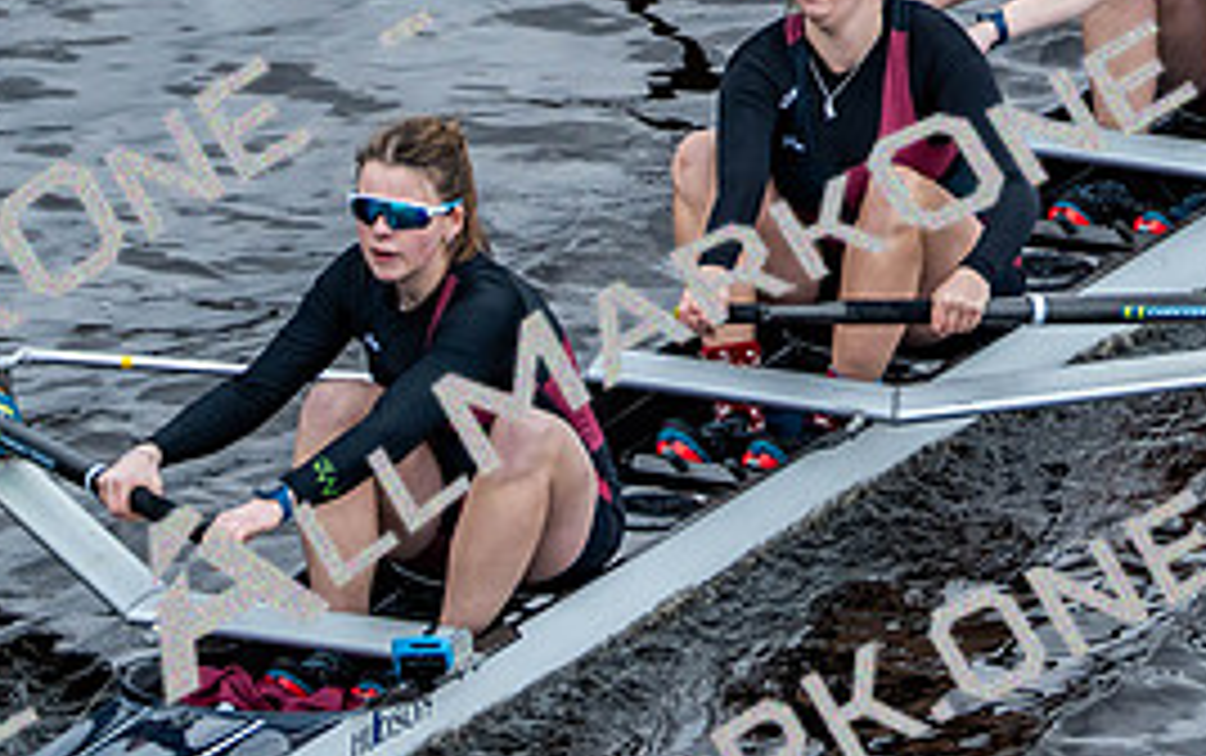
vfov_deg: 1.7
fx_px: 26020
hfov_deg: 2.7
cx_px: 1062
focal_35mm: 791
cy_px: 7
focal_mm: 359
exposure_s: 1/1000
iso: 2000
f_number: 6.3
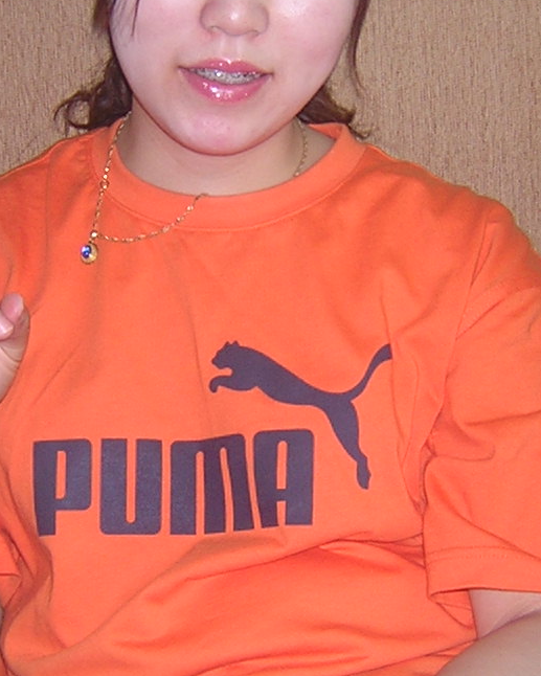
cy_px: 252
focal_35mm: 87
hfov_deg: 17.7
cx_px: 297
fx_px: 1741
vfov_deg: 21.9
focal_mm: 4.7
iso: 100
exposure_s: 1/60.1
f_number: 2.6
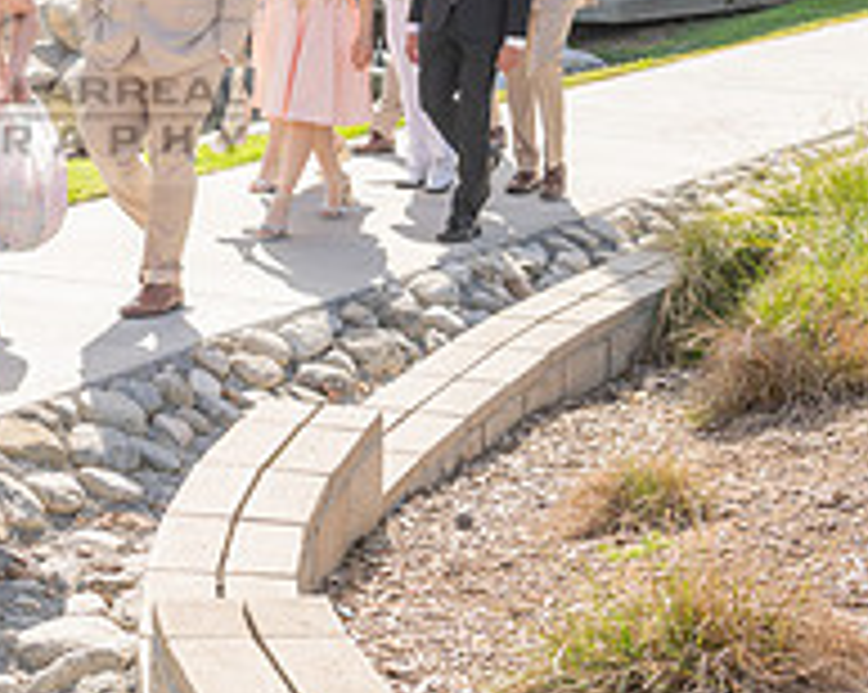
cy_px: 79
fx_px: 2900
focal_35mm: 113
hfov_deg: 16.5
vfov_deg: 13.5
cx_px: -94
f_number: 5.6
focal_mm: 40
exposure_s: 1/500
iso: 200
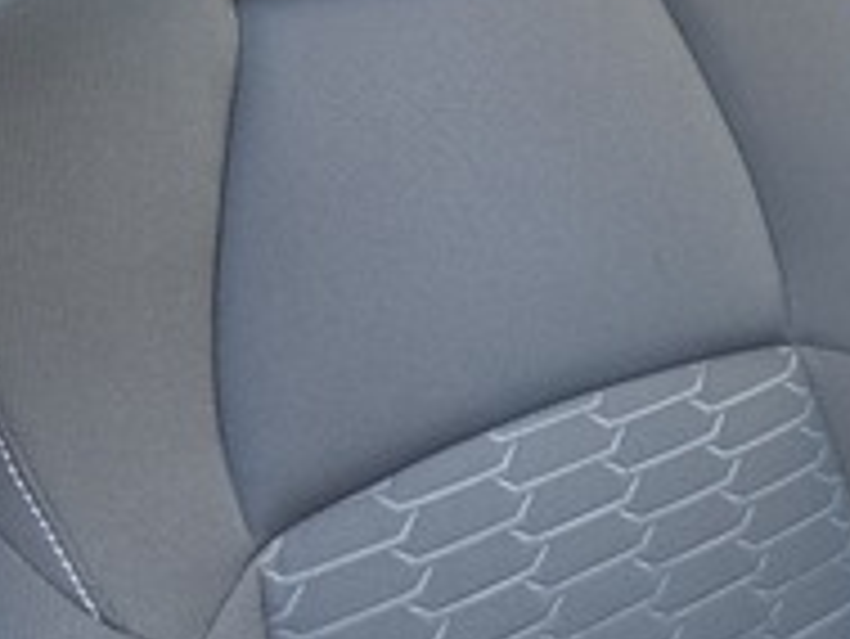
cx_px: 908
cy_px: 79
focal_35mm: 51
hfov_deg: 33.3
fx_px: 1253
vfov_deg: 27.7
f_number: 1.4
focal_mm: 6.5
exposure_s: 1/180
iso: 125
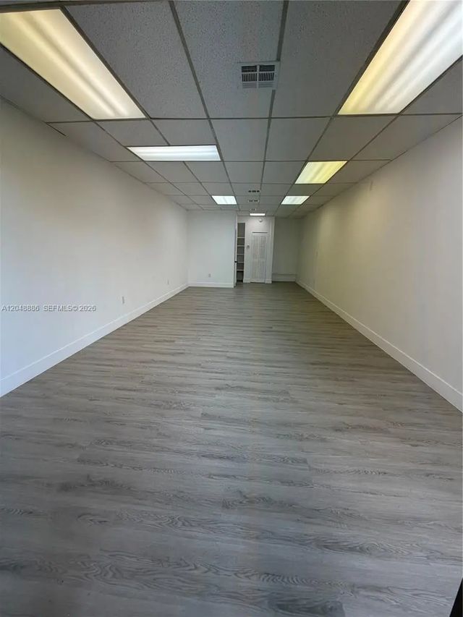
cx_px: 232
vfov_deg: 102.1
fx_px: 250
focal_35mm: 14
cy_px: 308
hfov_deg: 85.7
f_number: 2.2
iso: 40
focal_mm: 2.22
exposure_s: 1/120
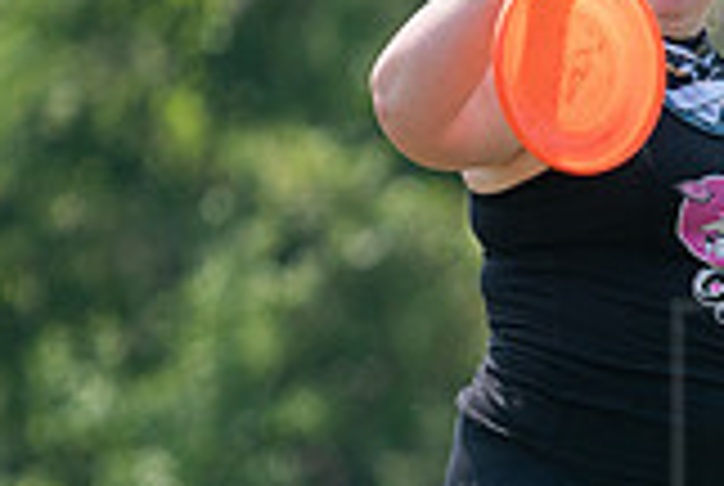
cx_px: 1102
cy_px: 524
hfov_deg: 1.6
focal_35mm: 1270
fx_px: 25588
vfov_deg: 1.1
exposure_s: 1/4000
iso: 2000
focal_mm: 353
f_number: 6.3
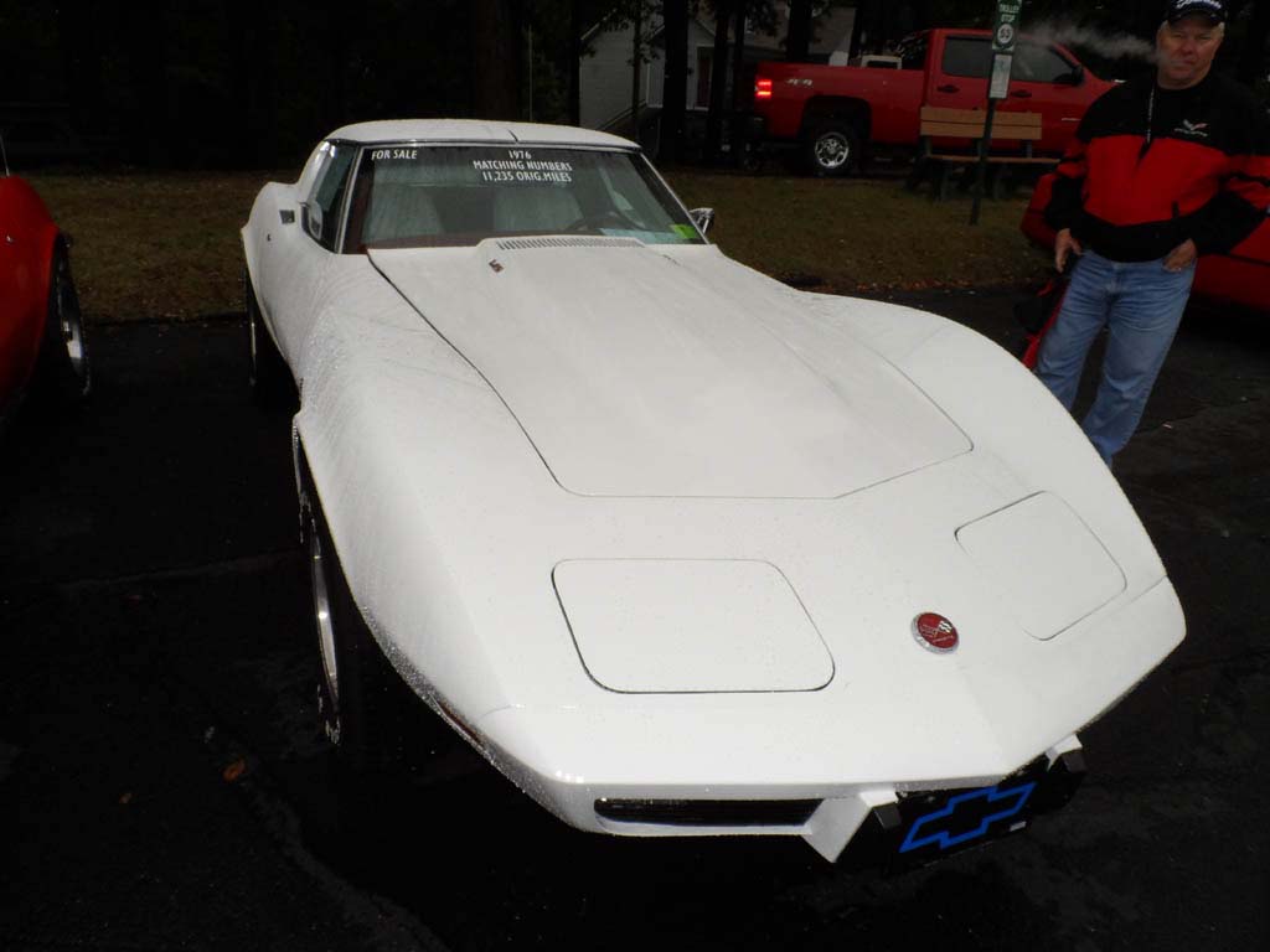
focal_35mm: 24
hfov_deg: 71.6
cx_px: 635
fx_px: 881
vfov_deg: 56.8
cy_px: 476
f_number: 4.5
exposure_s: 1/500
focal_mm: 4
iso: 120
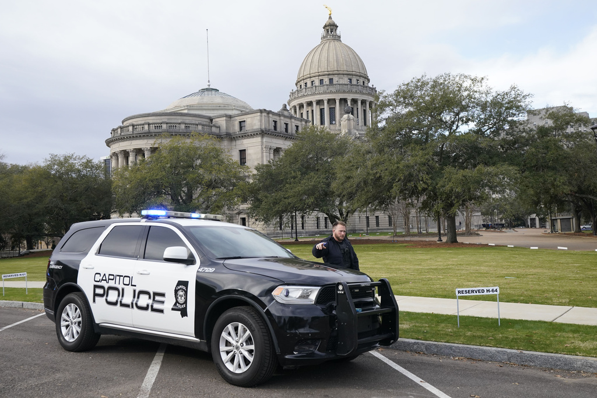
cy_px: 199
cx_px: 298
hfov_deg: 54.4
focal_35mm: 35
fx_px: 580
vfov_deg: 37.9
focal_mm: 35
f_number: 6.3
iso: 1250
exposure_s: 1/1250
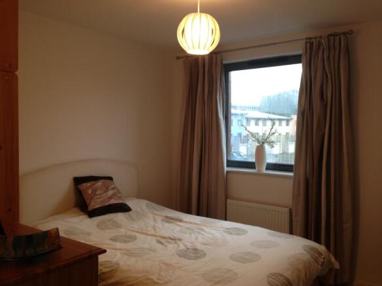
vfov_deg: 42.9
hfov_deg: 55.4
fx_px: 364
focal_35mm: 33
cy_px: 143
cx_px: 191
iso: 50
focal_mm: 4.13
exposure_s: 1/24
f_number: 2.4
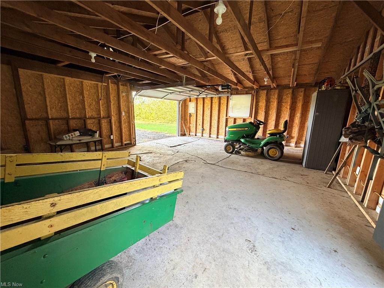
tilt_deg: -12.2
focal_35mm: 14
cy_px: 144
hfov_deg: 102.1
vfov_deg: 85.7
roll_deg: -1.0
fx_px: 155
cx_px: 192
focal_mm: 2.22
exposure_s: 1/60
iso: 400
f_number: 2.2
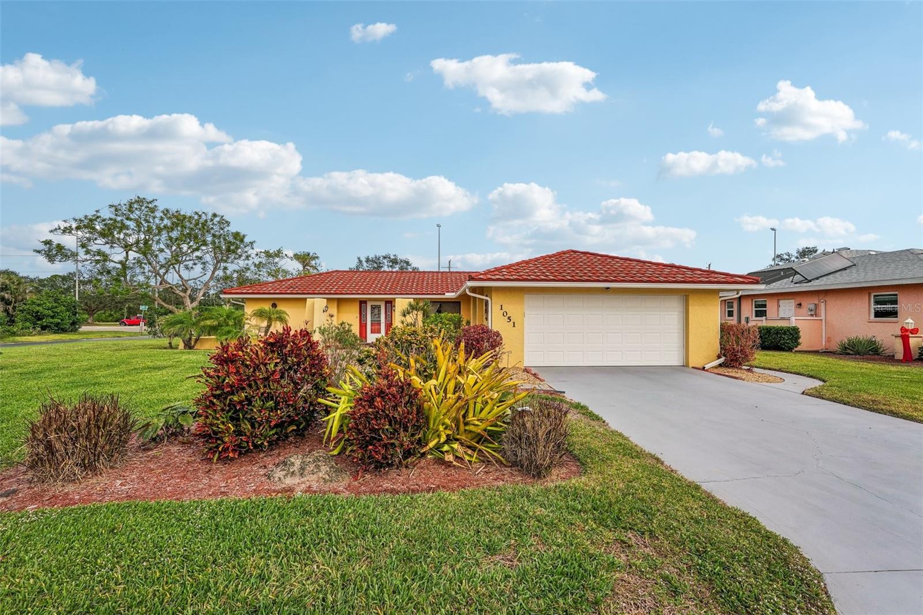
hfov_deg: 96.7
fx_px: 410
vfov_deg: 73.7
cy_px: 308
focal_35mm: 16
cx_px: 462
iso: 400
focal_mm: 16
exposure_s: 1/500
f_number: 8
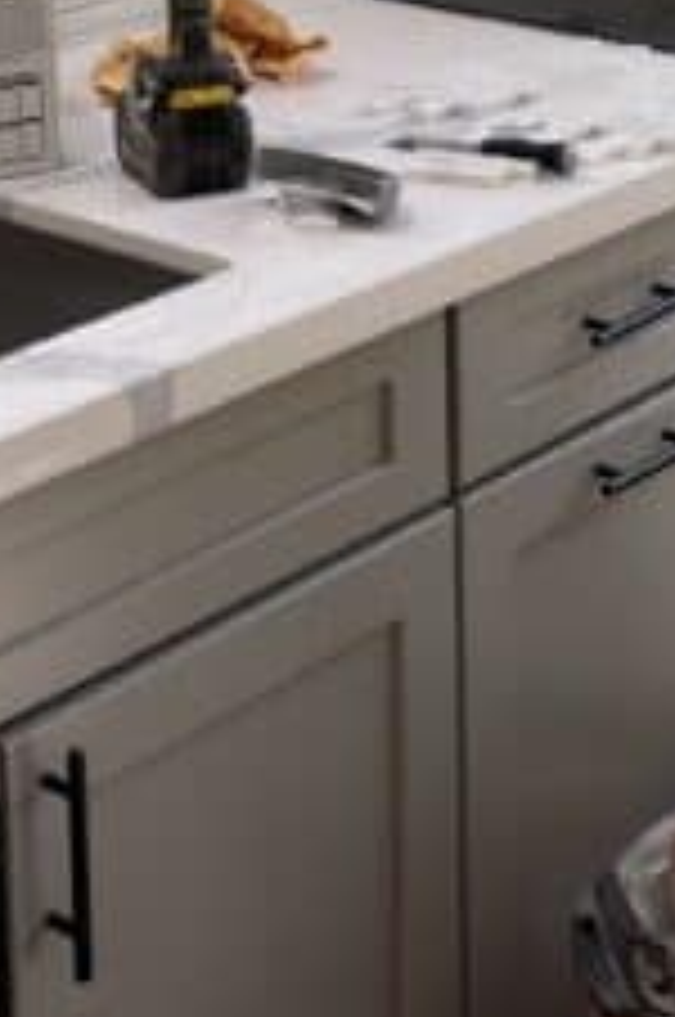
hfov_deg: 14.8
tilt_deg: -8.4
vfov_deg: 20.7
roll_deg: +1.5
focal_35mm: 92
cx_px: 266
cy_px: -207
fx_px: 2595
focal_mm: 5.1
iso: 50
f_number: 1.6
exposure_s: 1/120
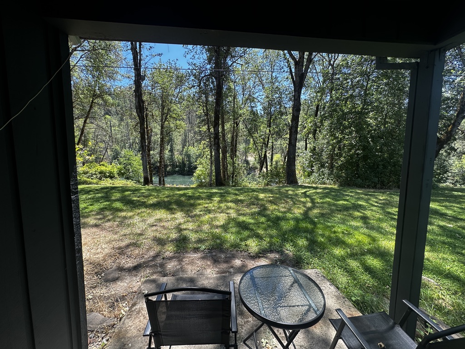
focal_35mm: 14
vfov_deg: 85.7
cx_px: 232
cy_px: 174
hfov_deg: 102.1
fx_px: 188
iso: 40
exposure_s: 1/309
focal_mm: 2.22
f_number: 2.2
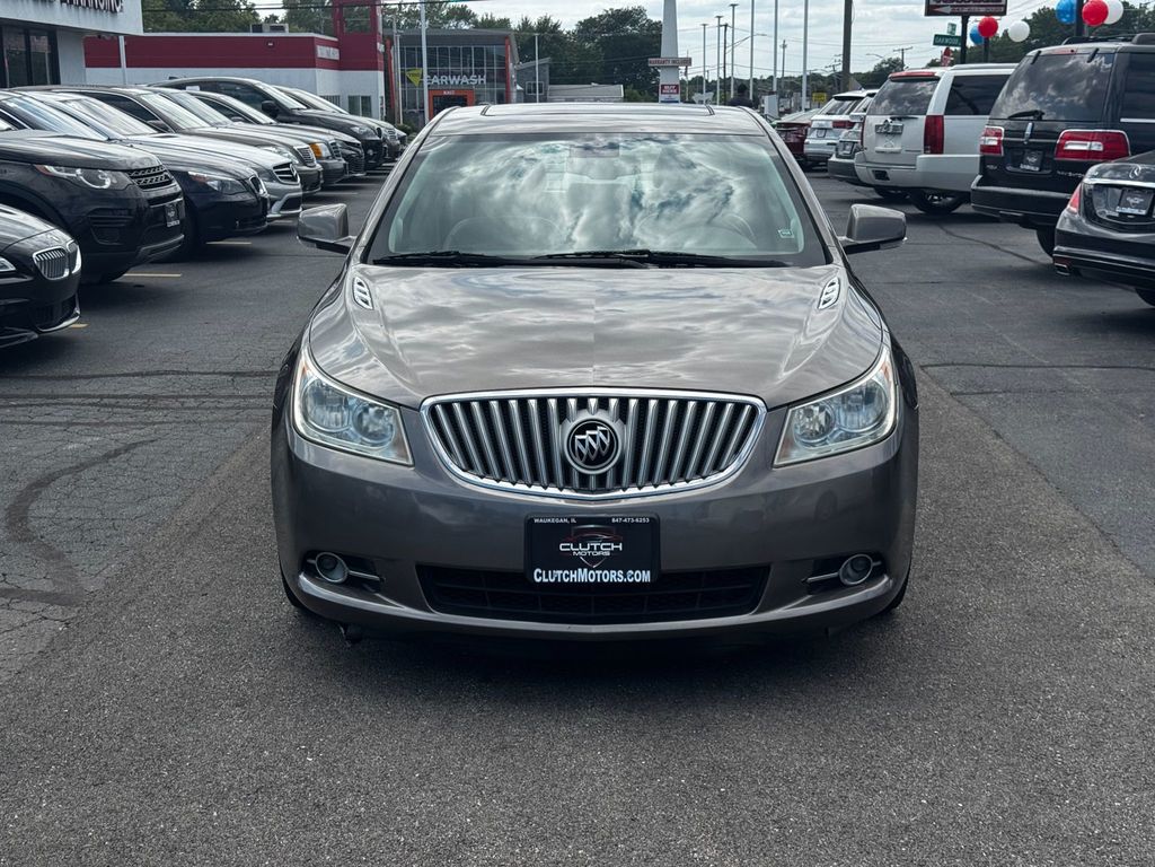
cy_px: 434
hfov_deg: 39.7
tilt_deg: -12.6
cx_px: 578
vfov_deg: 30.3
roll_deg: +0.5
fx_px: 1602
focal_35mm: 48
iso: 64
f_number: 1.78
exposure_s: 1/3610
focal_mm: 6.76
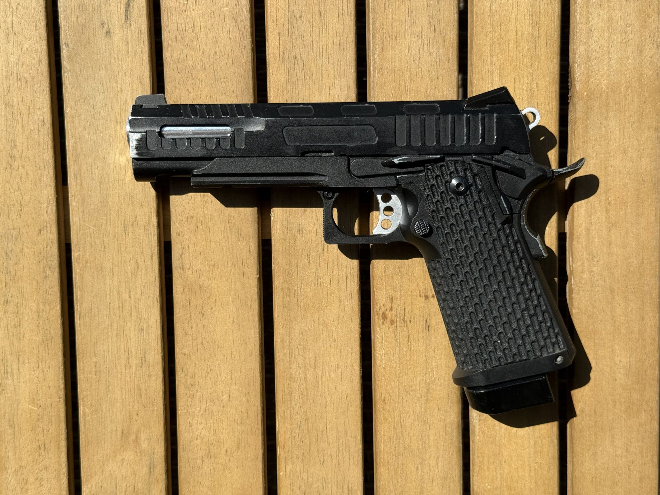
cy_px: 248
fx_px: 915
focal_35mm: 48
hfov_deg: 39.7
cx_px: 330
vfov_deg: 30.3
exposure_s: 1/4587
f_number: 1.78
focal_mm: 6.76
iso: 64
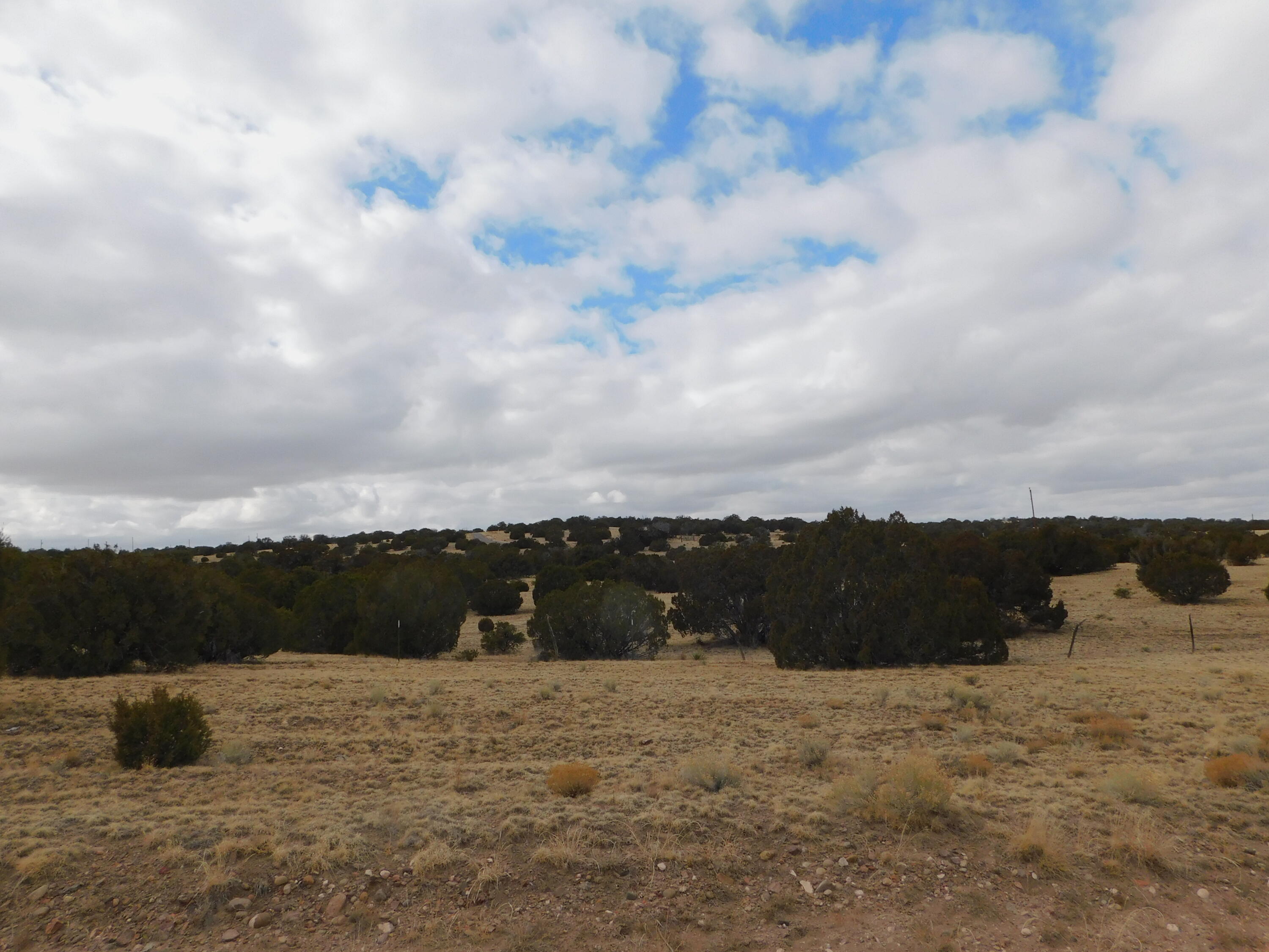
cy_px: 476
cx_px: 634
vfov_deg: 56.8
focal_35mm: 24
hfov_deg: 71.6
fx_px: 880
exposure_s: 1/500
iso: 125
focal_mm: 4.1
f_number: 6
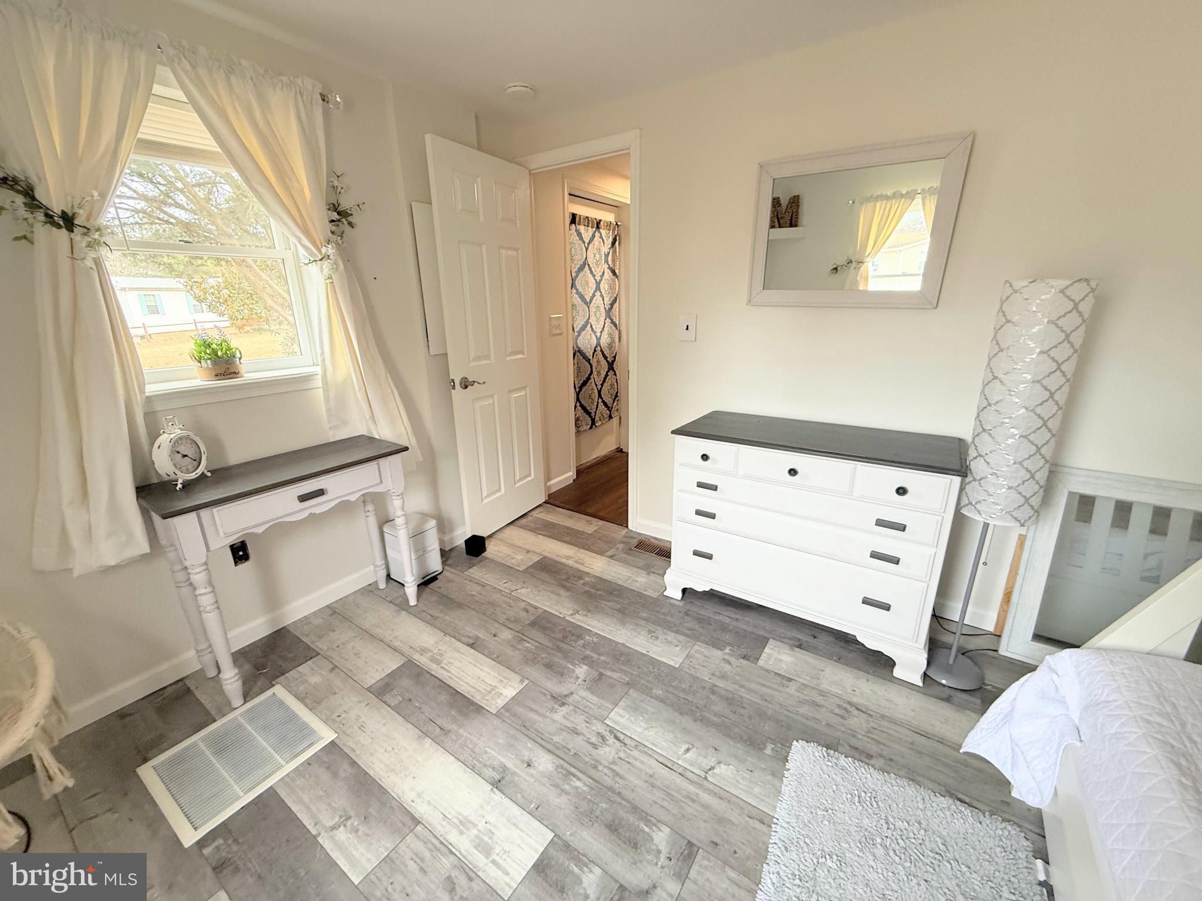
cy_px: 450
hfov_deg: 102.1
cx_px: 601
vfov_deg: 85.7
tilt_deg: -16.7
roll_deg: +1.4
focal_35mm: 14
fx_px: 486
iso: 250
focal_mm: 2.22
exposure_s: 1/120
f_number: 2.2
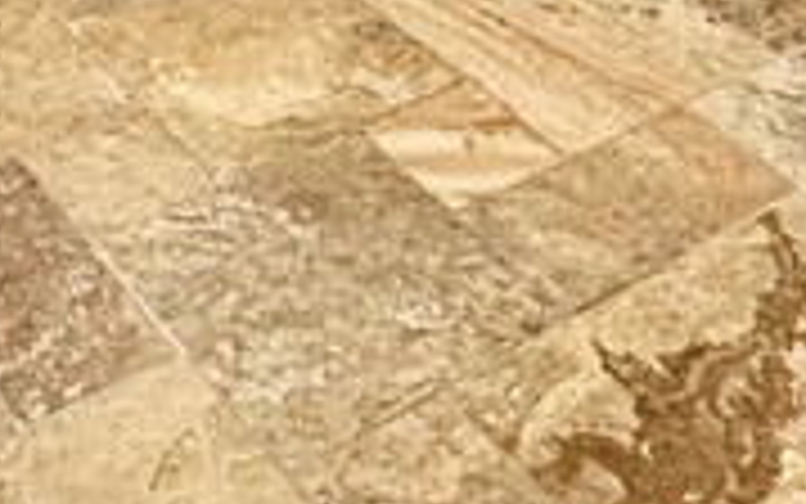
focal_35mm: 85
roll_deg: +1.1
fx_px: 1868
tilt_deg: -0.8
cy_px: -1022
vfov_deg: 10.6
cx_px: 144
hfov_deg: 23.9
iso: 160
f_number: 2.2
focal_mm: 2.22
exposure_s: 1/99
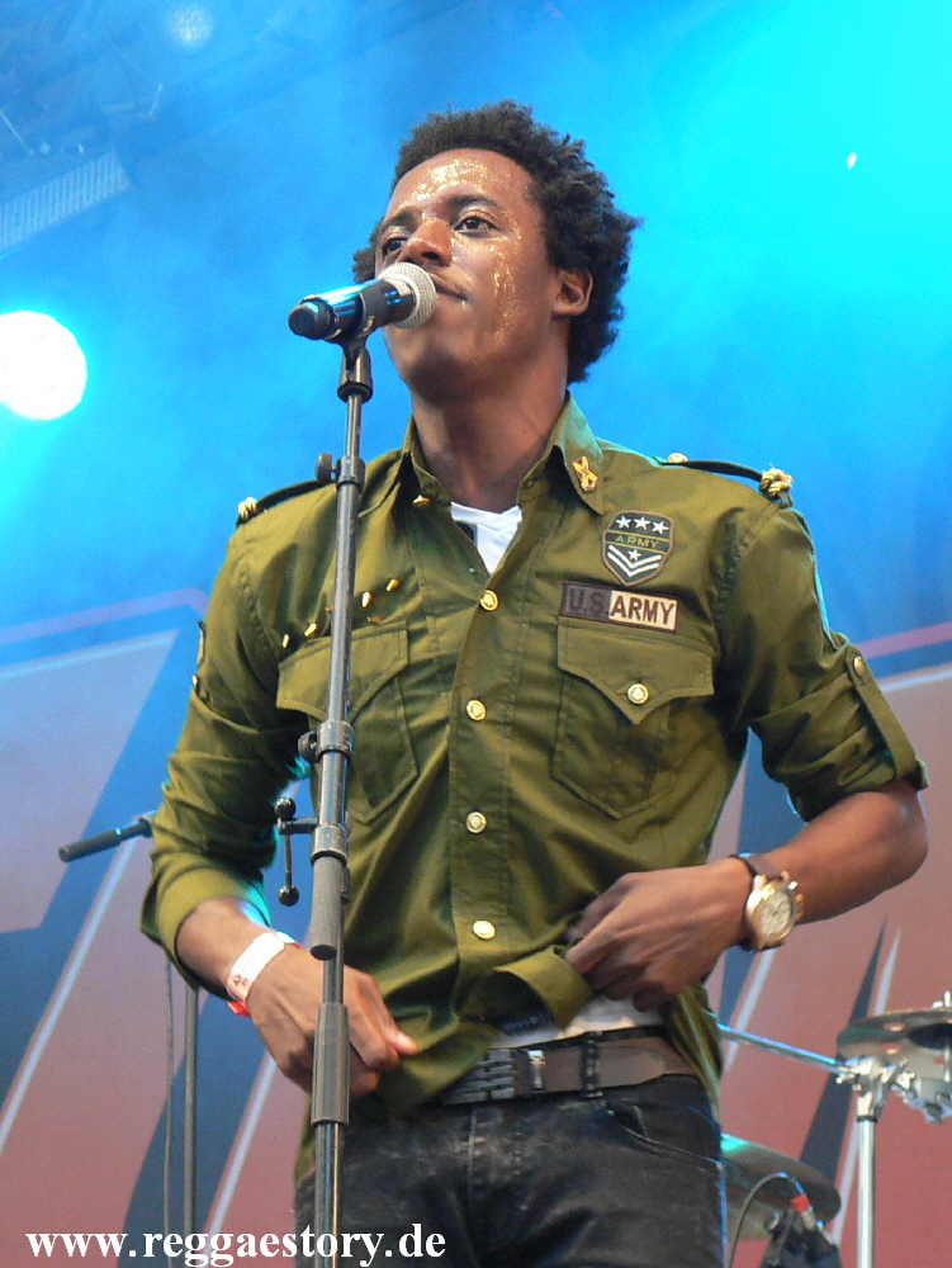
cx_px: 476
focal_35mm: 143
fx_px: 5239
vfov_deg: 13.8
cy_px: 634
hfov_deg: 10.4
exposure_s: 1/25
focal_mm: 24.6
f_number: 3.2
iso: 200
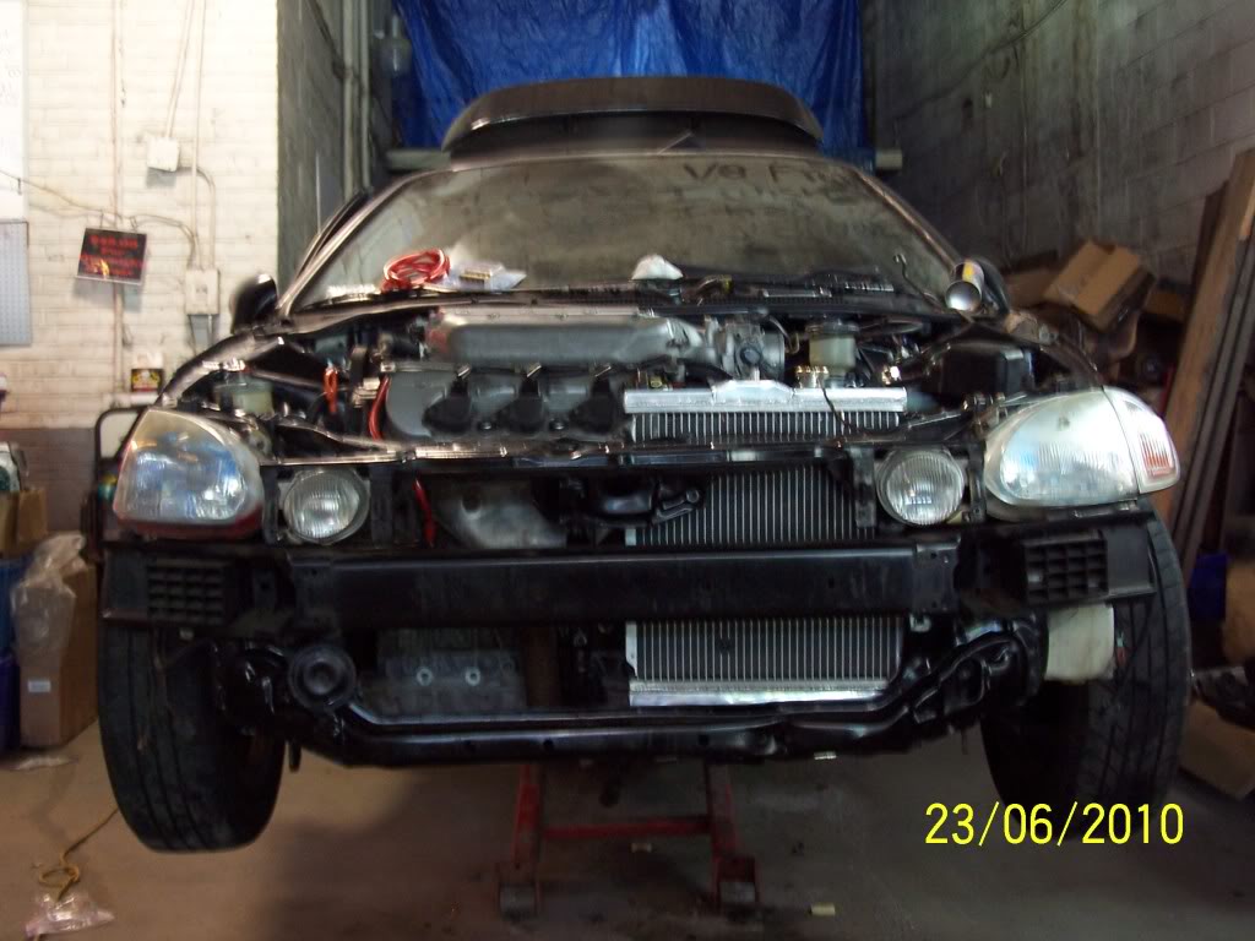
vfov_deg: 30.3
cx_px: 628
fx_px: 1740
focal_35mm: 48
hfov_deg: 39.7
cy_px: 470
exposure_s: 1/8
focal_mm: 8
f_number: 3.2
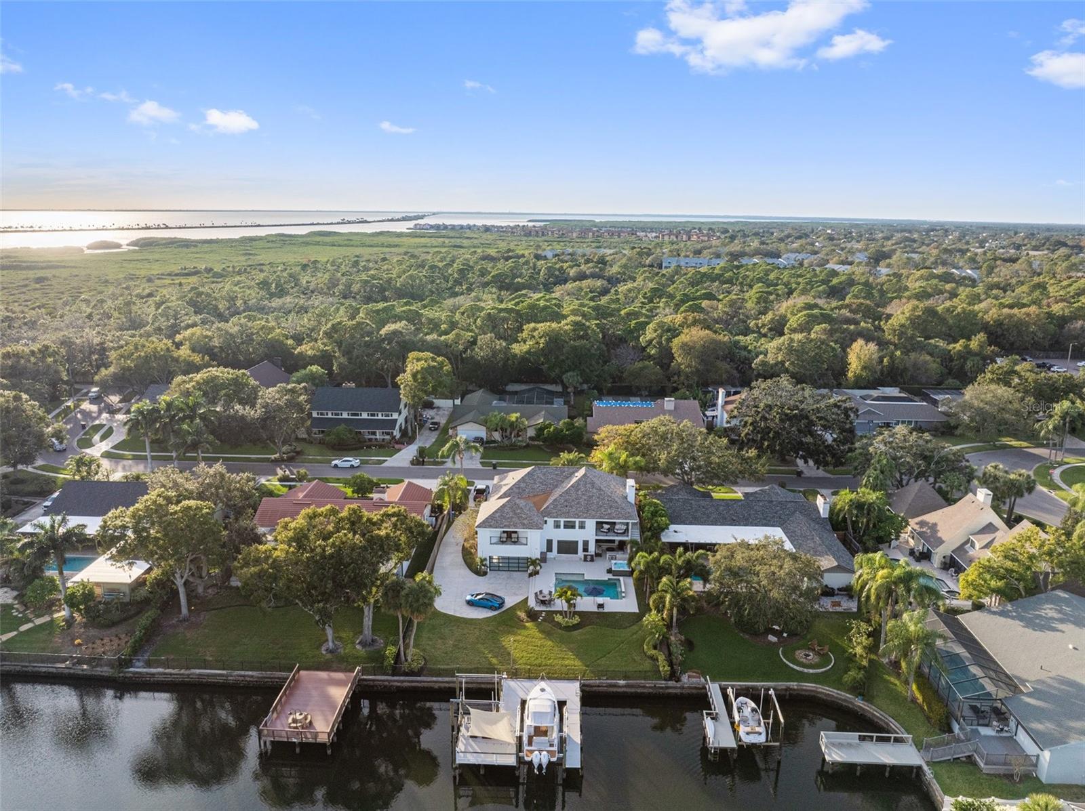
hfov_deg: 71.6
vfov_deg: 56.7
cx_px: 542
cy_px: 406
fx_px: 752
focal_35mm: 24
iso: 100
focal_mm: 12.29
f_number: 4.5
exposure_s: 1/240
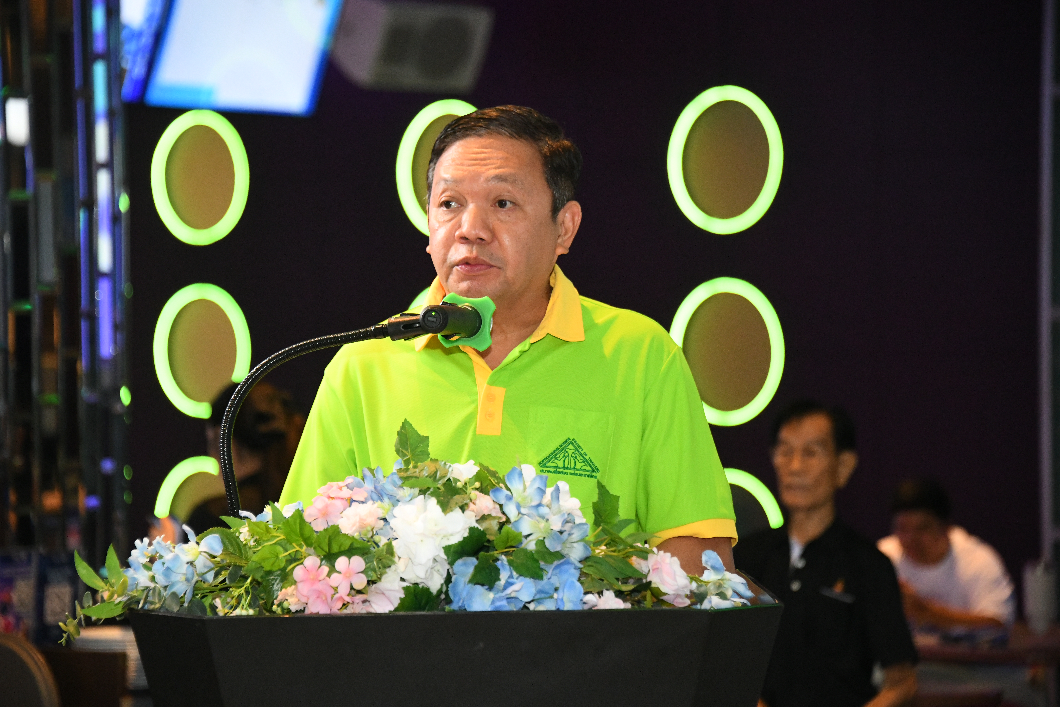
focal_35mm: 160
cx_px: 530
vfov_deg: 8.6
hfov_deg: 12.8
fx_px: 4711
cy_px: 354
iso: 8000
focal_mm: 160
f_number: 5.6
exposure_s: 1/200
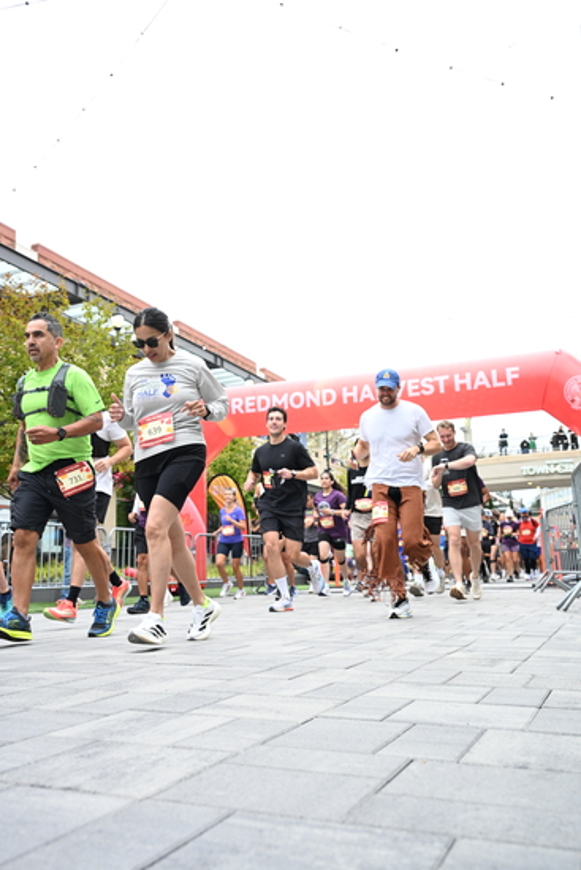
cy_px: 435
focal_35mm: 31
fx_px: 750
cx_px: 290
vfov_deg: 60.3
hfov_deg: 42.3
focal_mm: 31
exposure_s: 1/640
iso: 2000
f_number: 4
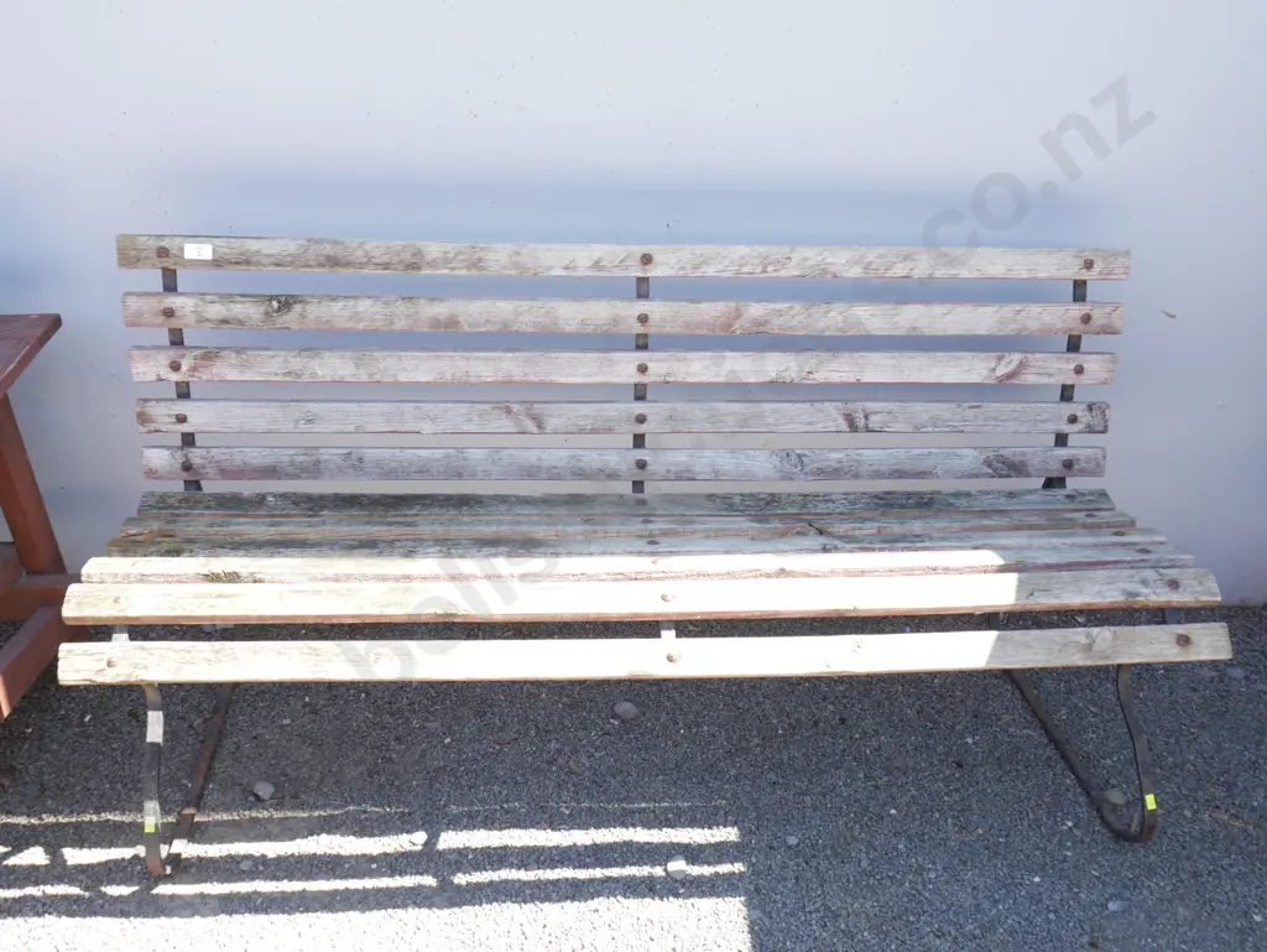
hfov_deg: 56.8
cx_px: 634
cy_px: 476
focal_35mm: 32
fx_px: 1172
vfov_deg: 44.2
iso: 200
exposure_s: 1/250
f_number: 6.3
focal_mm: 16
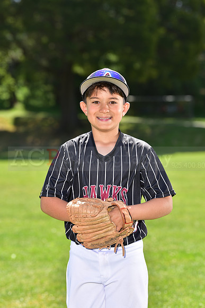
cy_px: 154
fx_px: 1152
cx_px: 102
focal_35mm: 135
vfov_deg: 15.2
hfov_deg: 10.2
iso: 100
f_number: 5
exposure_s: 1/250
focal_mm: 135
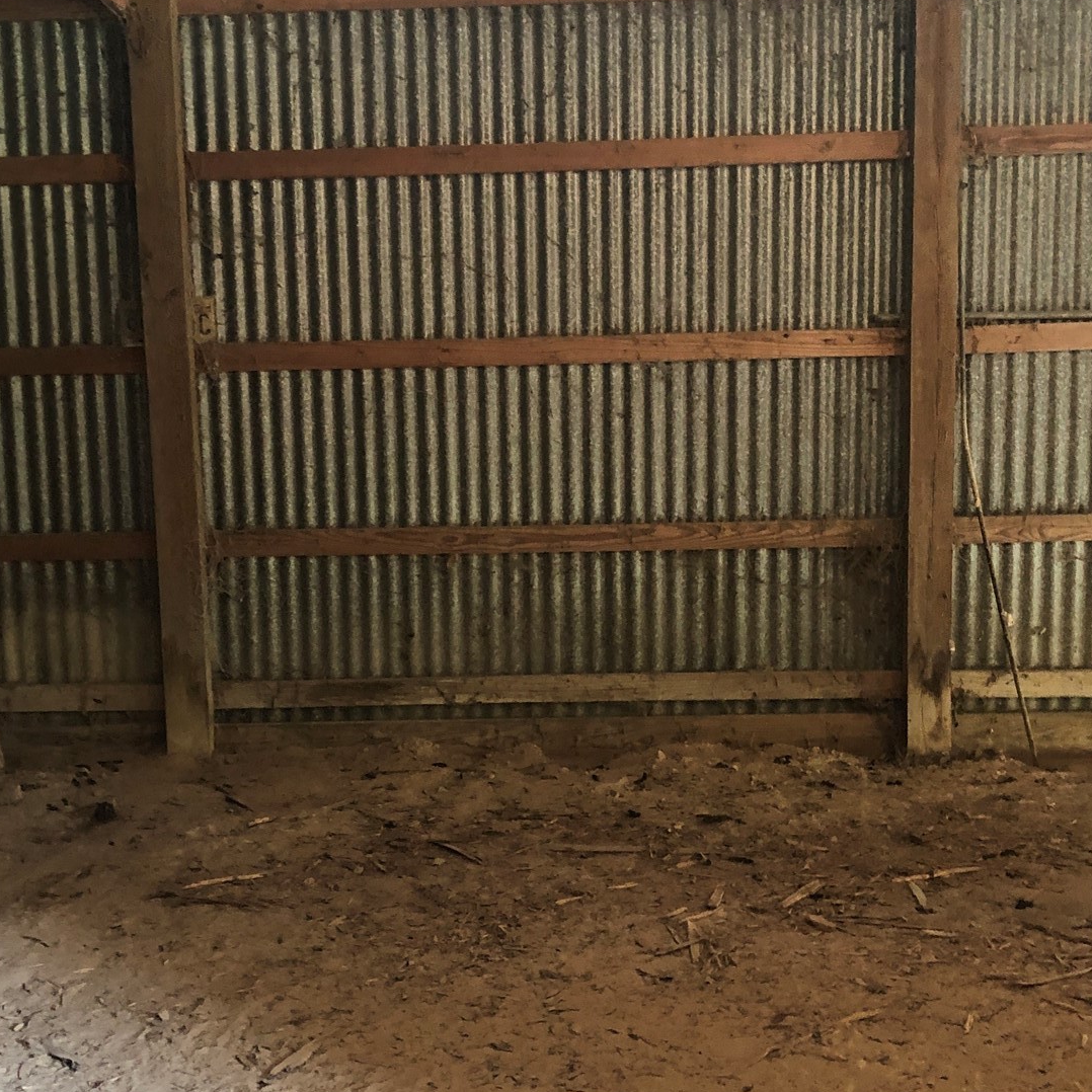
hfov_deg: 36.0
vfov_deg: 36.0
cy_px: 584
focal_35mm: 47
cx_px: 498
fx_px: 1677
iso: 80
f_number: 1.8
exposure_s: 1/15
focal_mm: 3.99
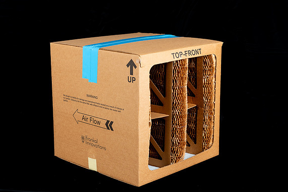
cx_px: 142
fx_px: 568
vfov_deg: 19.2
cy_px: 97
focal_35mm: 71
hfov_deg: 28.5
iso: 160
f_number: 8
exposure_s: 1/125
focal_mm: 70
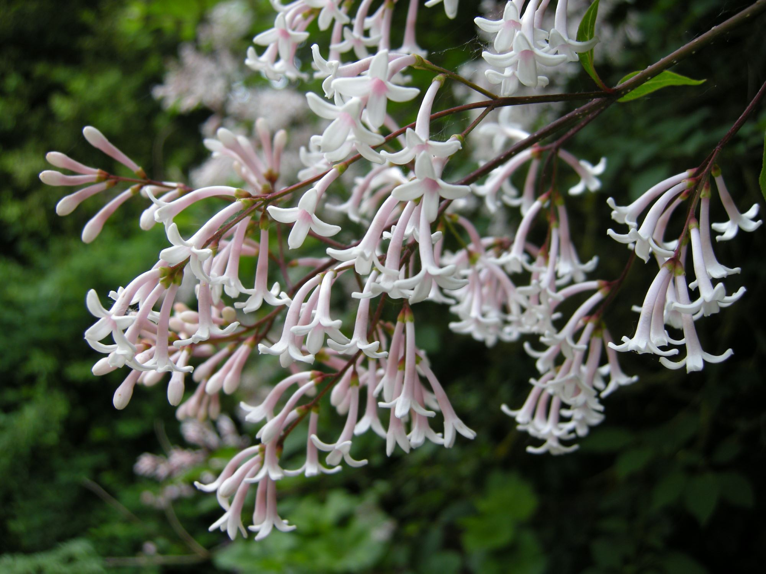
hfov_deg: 52.6
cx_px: 383
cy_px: 287
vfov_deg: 40.7
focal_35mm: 35
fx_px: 774
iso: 64
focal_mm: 7.5
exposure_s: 1/54.2
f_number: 3
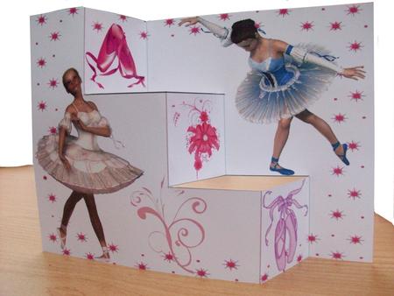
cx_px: 197
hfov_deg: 53.9
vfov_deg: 41.8
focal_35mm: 34
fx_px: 387
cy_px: 148
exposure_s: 1/128
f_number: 2.8
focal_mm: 5.7
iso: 373
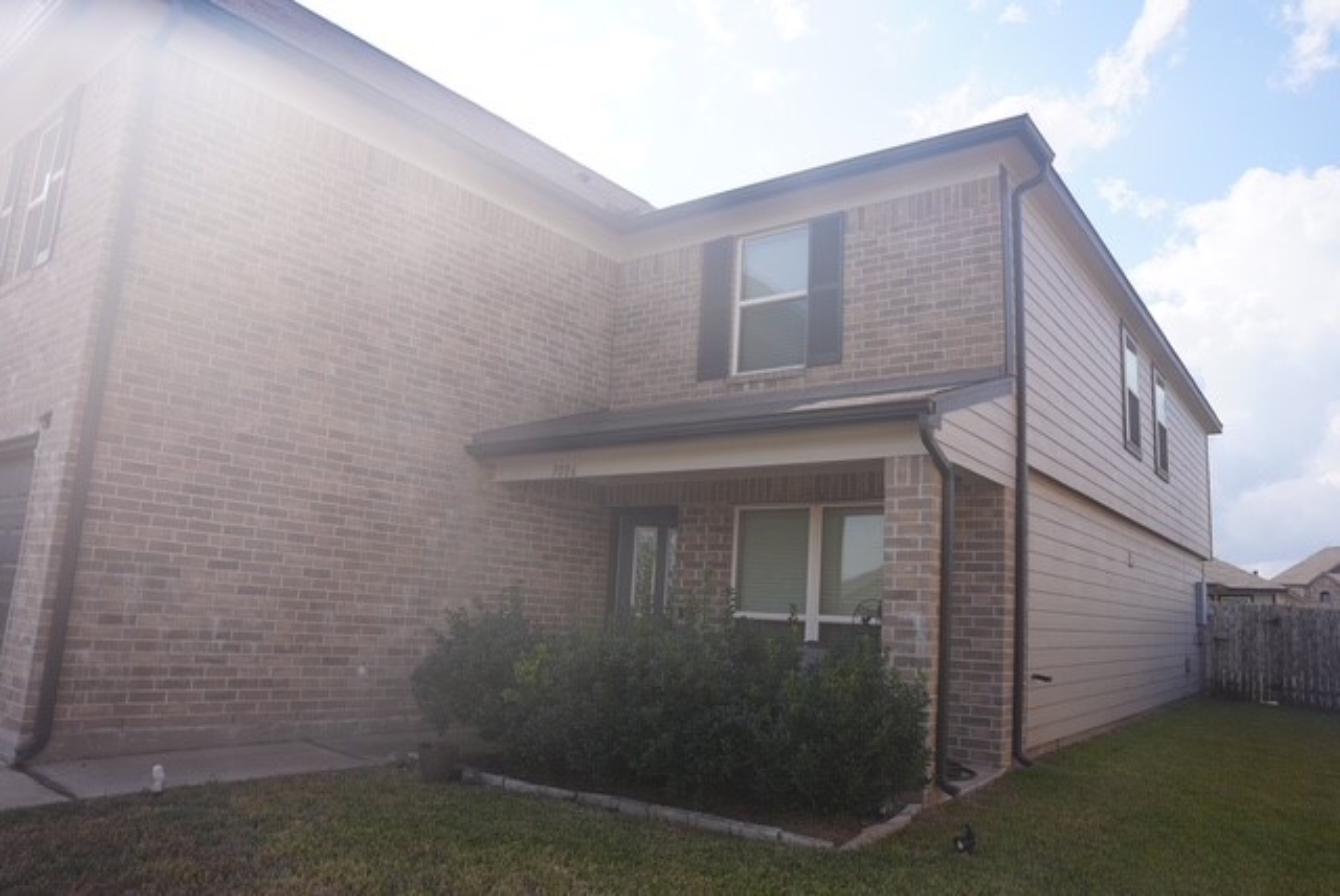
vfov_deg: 53.2
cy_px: 448
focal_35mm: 24
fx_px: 894
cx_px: 670
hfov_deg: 73.7
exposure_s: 1/125
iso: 80
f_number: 8
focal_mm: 24
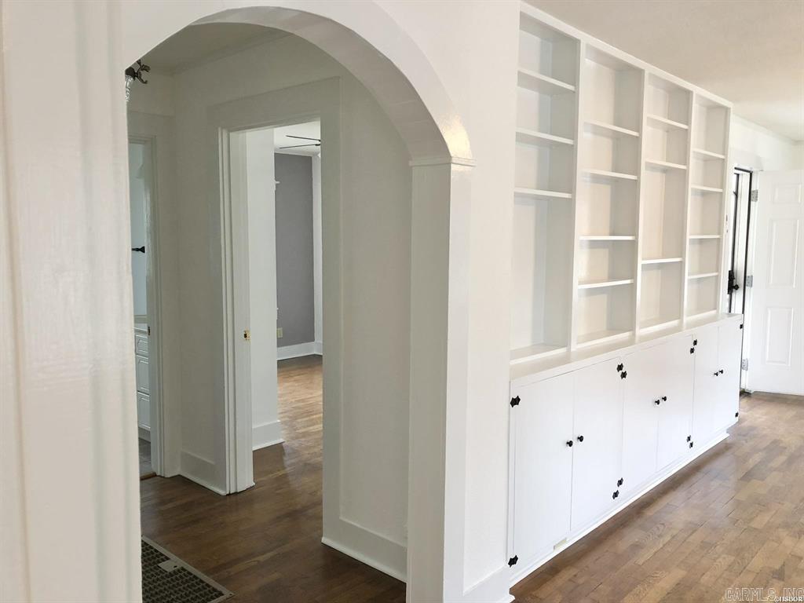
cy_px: 302
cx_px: 402
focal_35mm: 28
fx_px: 650
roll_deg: +0.5
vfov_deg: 49.7
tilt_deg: -4.6
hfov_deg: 63.4
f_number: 1.8
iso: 40
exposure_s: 1/15
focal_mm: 4
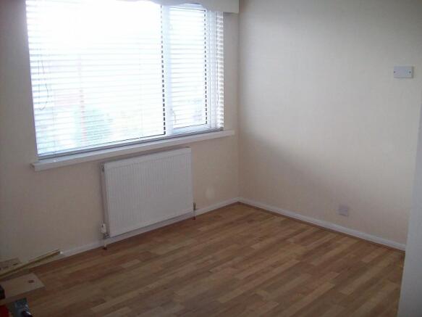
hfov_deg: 51.4
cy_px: 158
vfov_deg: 39.6
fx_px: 439
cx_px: 211
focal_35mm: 36
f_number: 2.7
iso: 200
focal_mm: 6
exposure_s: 1/83.3
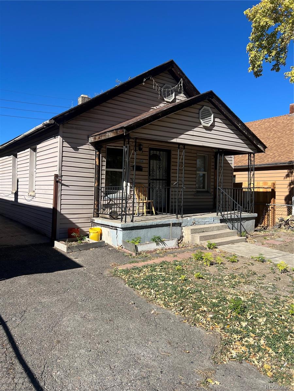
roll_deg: -1.2
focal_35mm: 26
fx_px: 294
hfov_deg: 53.1
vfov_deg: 67.3
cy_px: 196
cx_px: 147
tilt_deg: +0.0
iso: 50
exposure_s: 1/3968
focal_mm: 5.7
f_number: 1.5
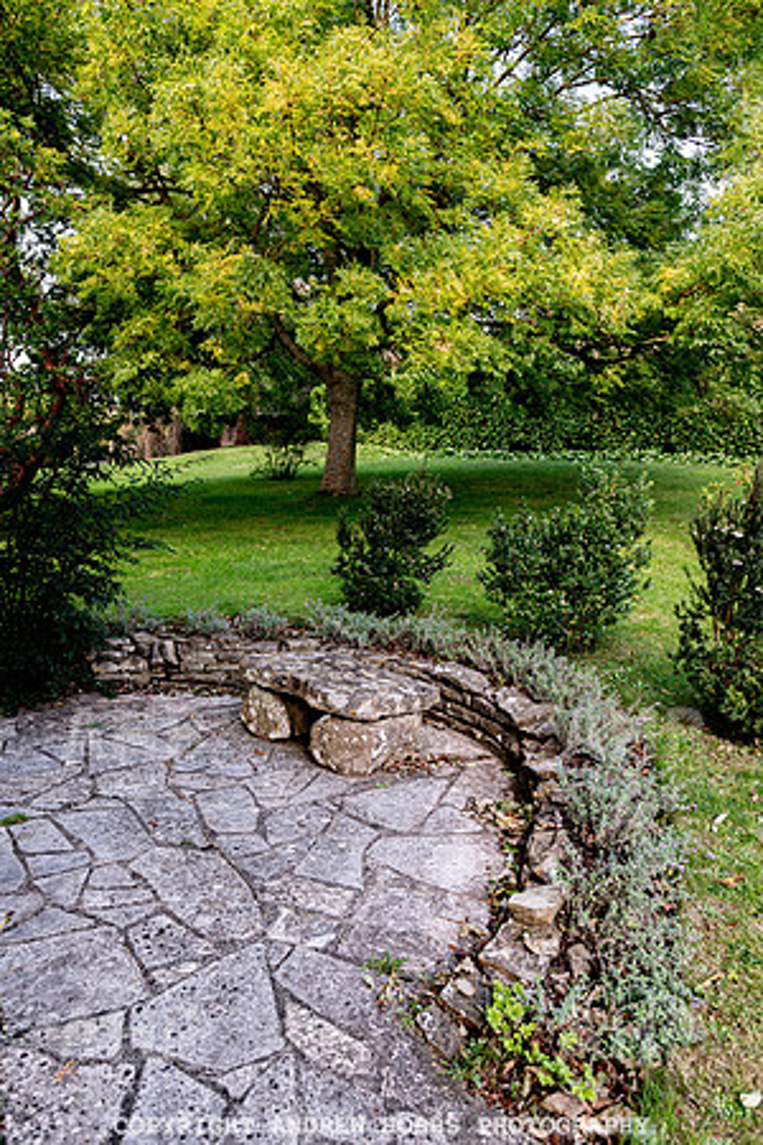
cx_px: 382
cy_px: 572
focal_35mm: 24
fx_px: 763
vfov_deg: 73.7
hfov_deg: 53.1
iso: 400
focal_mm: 24
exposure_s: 1/250
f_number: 5
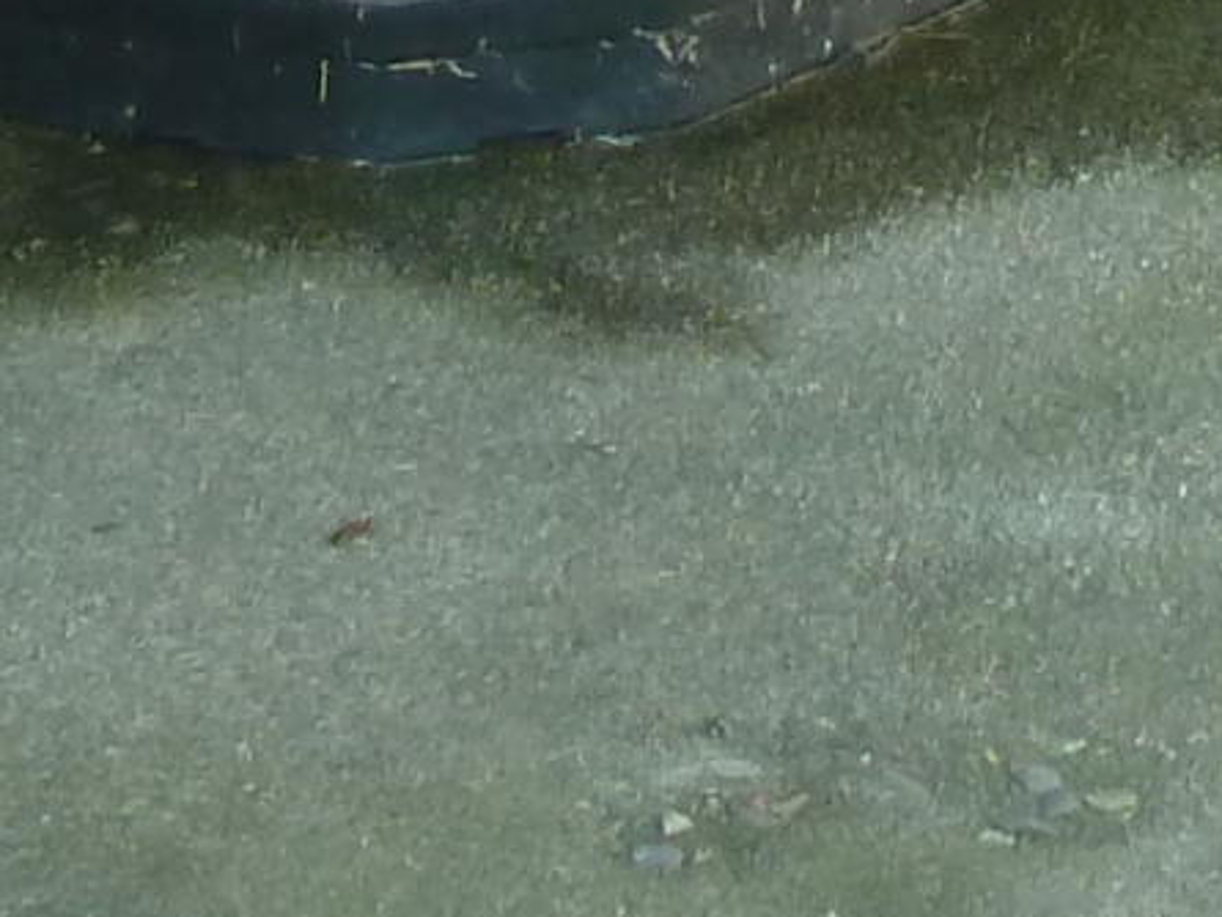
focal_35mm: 283
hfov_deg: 7.0
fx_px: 9993
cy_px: -1774
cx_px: 758
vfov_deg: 5.0
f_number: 3.7
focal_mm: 6.9
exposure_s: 1/100
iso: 160
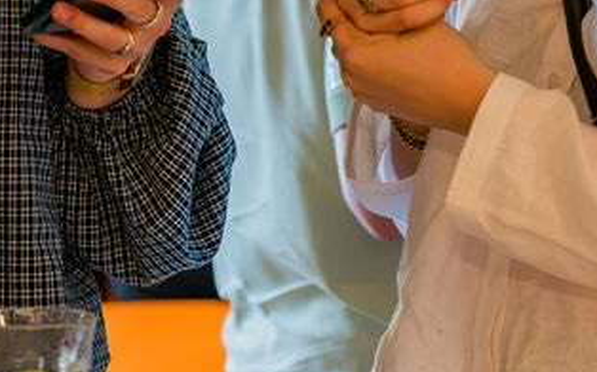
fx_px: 5335
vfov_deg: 4.0
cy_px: -237
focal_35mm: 328
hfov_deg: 6.4
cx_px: 118
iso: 8000
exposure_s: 1/400
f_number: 2.8
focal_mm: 91
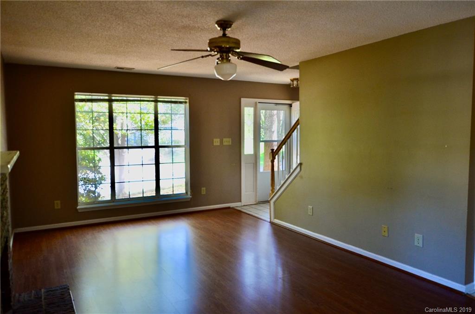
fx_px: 355
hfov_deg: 67.5
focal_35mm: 27
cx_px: 238
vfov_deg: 47.7
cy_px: 157
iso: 400
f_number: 4
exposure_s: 1/60
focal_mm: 18
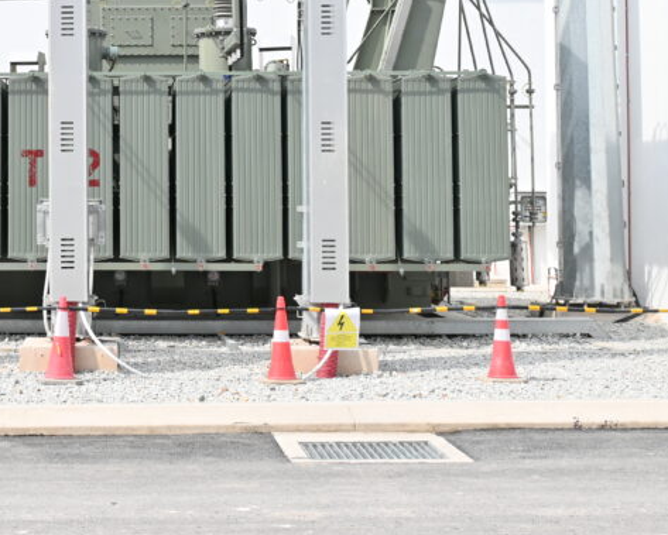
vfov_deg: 22.0
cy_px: 83
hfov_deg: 26.7
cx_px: 68
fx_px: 1356
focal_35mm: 69
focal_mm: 22.5
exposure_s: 1/500
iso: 200
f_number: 7.1
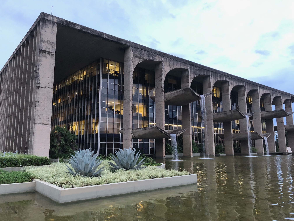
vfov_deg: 49.7
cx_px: 147
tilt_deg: +8.6
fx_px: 238
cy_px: 110
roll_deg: +0.6
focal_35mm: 28
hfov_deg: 63.4
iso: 64
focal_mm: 4
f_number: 1.8
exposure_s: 1/15
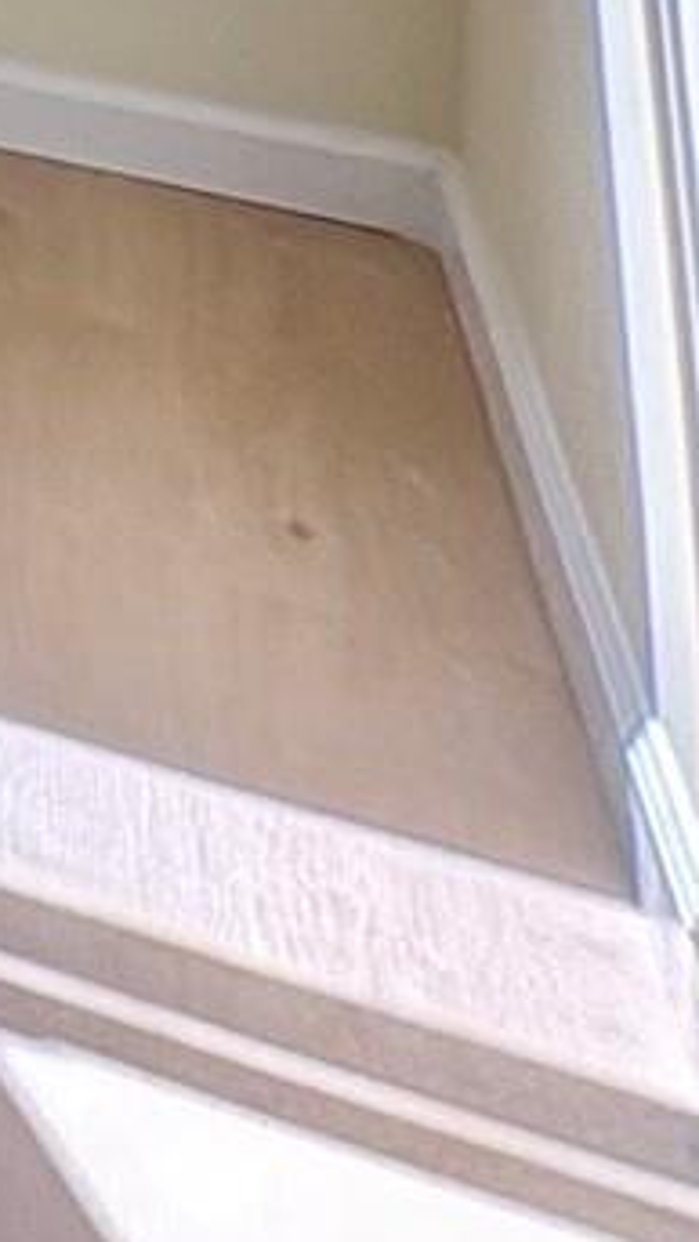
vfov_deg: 18.5
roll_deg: +0.4
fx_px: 2998
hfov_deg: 6.0
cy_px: -970
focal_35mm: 91
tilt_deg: -2.7
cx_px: -2977
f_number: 2.2
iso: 40
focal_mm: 2.22
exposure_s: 1/99
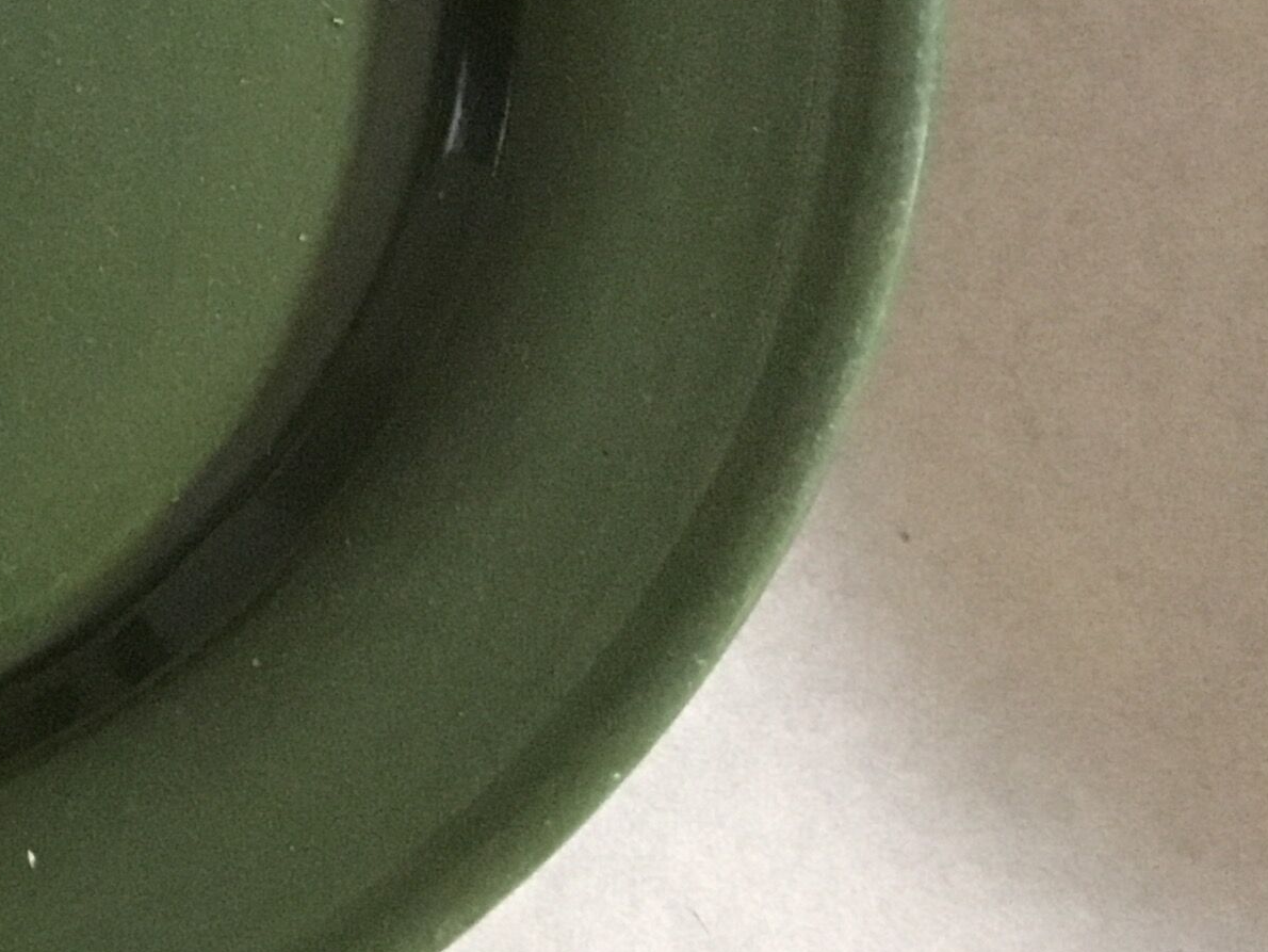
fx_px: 3114
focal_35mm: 85
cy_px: -67
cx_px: -375
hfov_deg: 20.9
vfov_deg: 16.9
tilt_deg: -78.1
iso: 400
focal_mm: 3.3
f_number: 2.4
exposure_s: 1/15
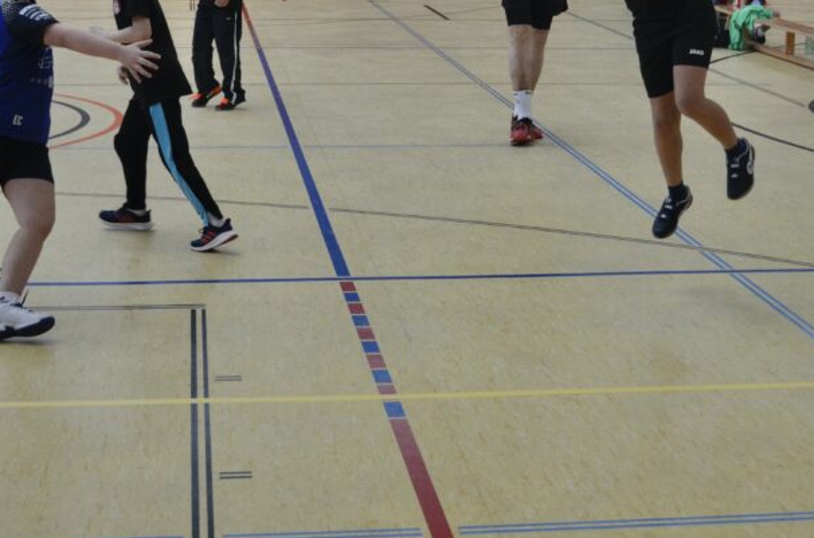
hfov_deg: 26.7
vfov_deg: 17.8
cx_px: 488
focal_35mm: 76
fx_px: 1714
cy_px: 149
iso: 1600
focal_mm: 30
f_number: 4.5
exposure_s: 1/500
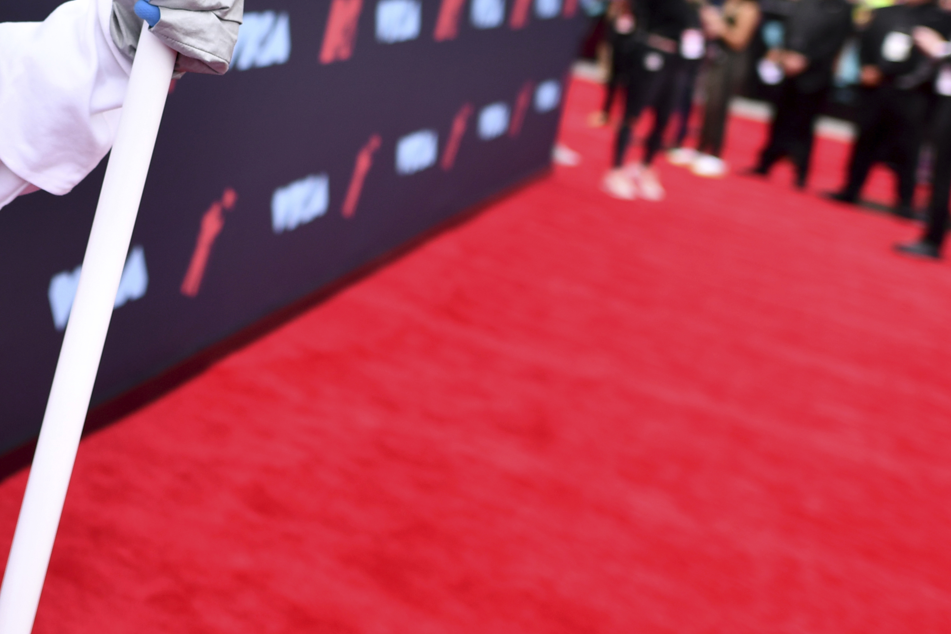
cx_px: 63
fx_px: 1796
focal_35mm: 68
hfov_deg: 28.3
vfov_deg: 19.5
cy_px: 1
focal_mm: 20
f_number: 1.8
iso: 100
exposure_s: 1/800
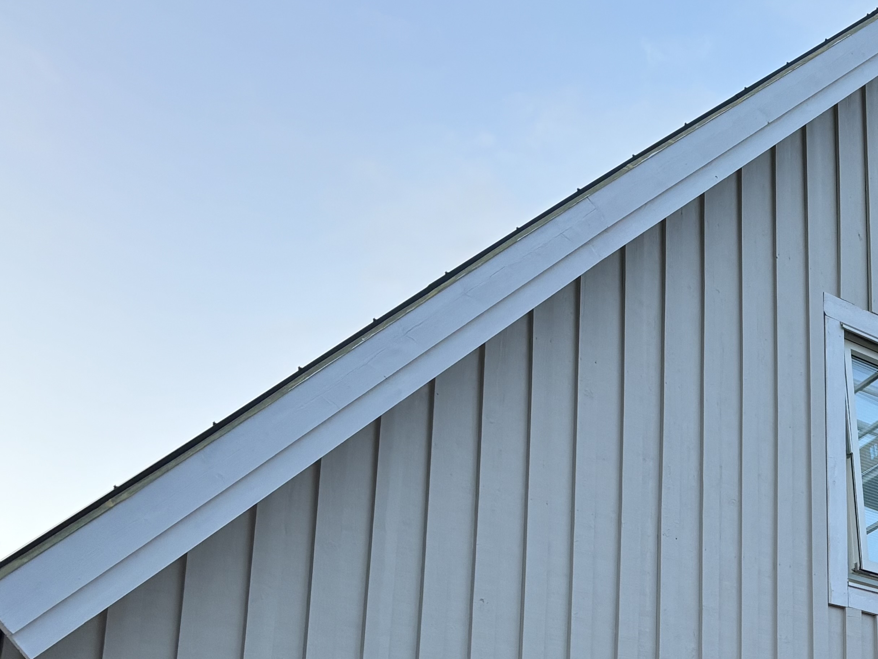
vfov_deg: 23.3
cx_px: 886
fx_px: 1547
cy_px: 615
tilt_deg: +15.0
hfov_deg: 29.5
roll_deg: +0.5
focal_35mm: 61
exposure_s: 1/71
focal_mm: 5.96
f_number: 1.6
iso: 125
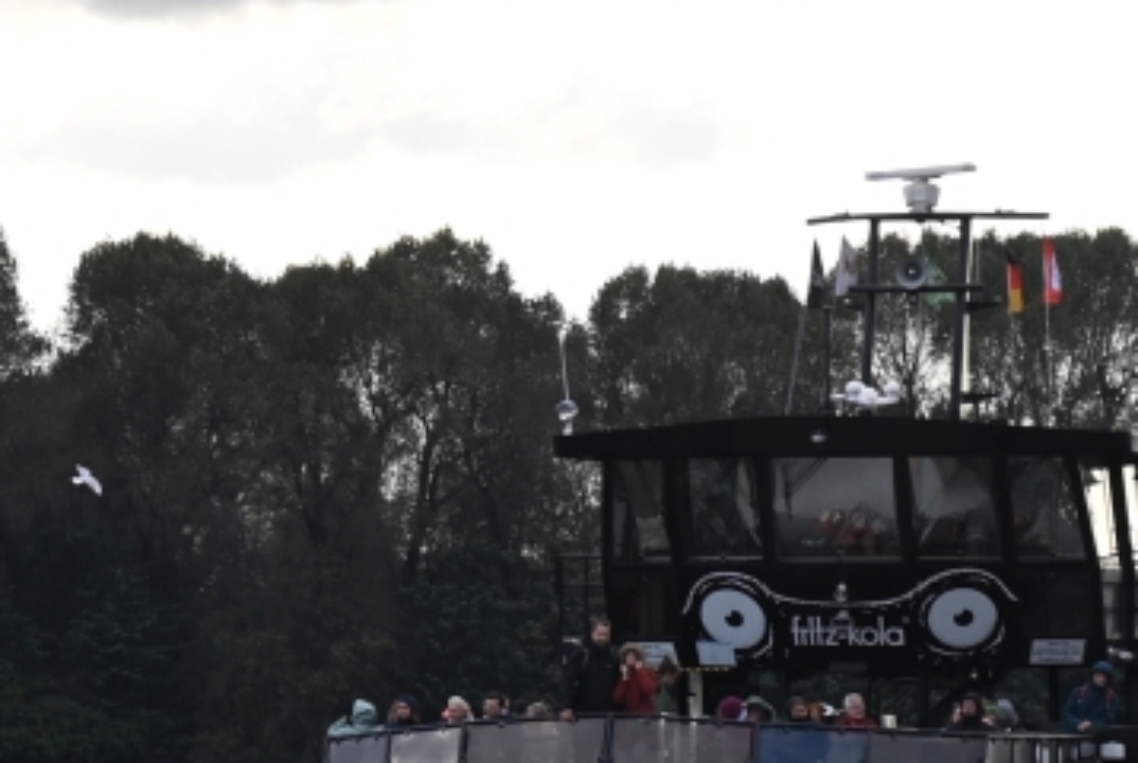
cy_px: 583
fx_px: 10860
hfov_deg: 6.0
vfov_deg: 4.0
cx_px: 766
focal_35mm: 343
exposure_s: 1/320
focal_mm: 120
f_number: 4.5
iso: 100
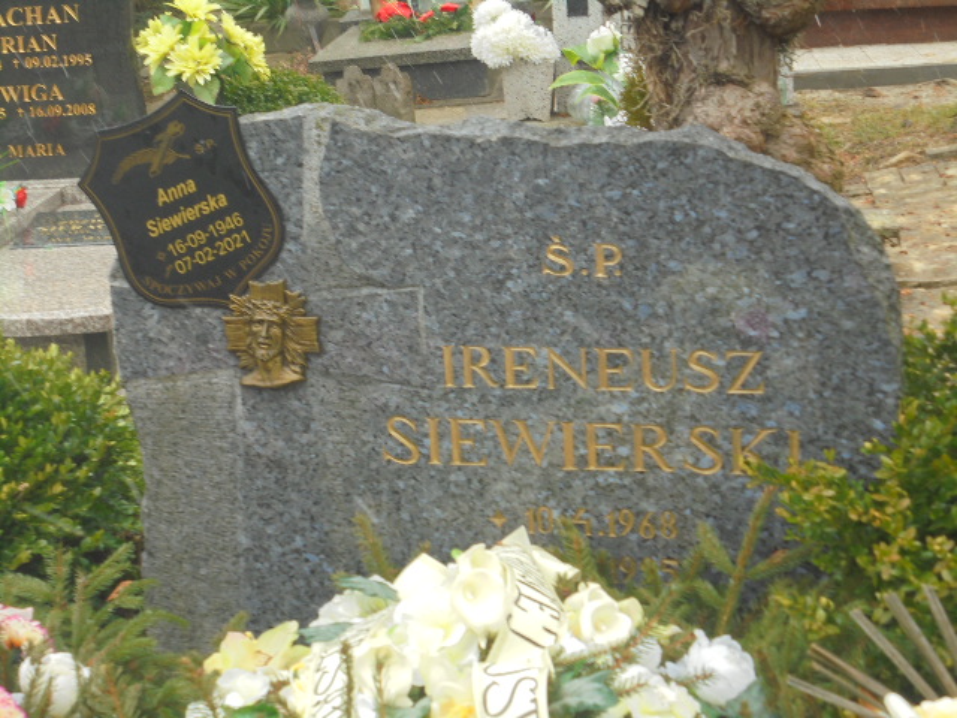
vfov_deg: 20.2
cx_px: 478
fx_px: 2018
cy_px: 359
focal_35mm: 73
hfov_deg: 26.7
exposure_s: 1/40
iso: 100
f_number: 6.1
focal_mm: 13.1
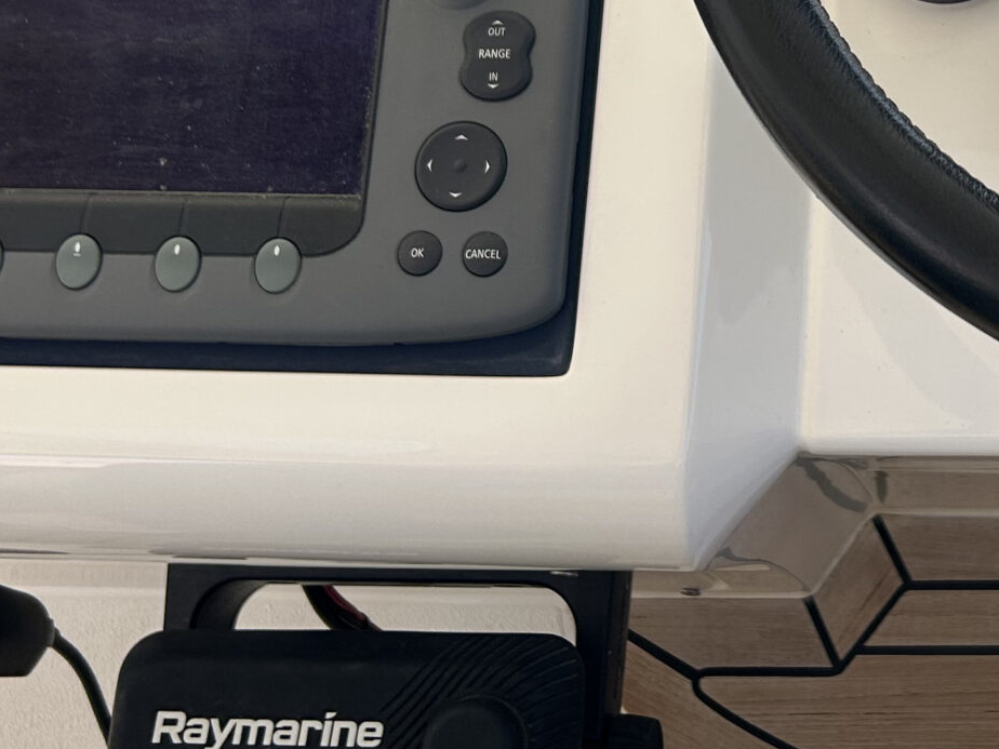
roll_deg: +0.6
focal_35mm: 72
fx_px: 2078
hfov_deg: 25.9
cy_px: -59
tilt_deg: -27.1
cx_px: 950
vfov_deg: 19.6
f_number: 1.5
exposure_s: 1/658
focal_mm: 5.7
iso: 50
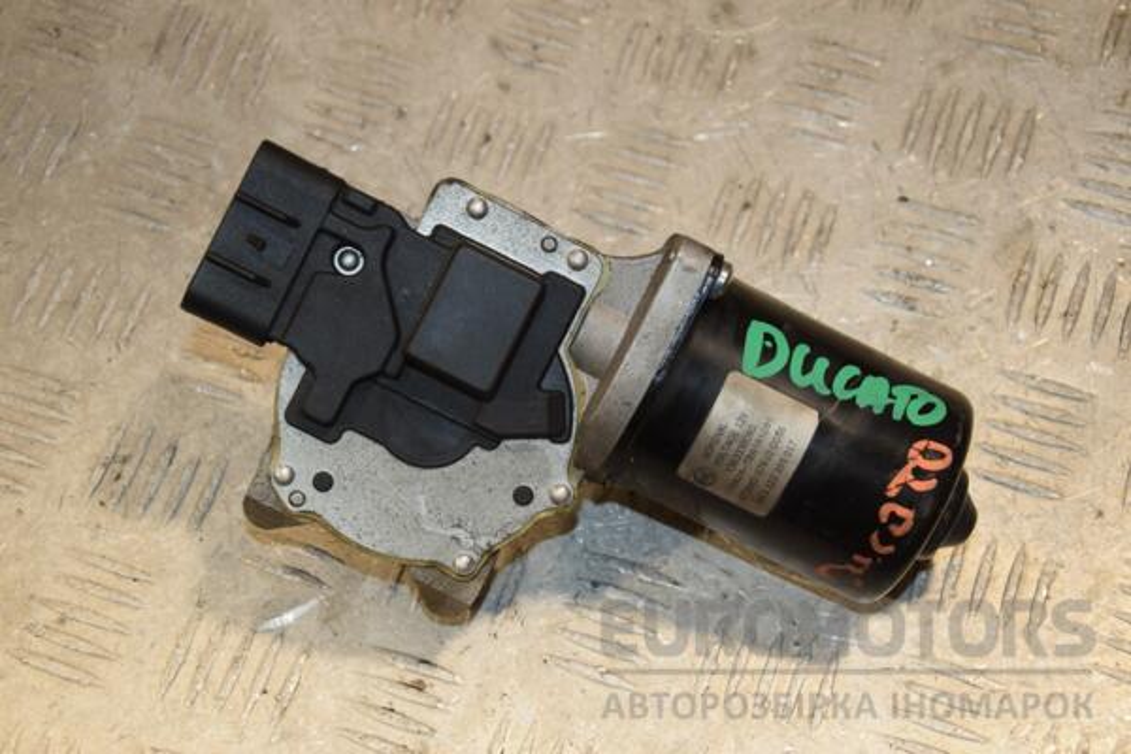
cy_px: 377
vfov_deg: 18.9
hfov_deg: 28.1
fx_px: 2262
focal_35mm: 72
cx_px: 566
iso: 800
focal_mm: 48
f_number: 6.3
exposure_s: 1/200
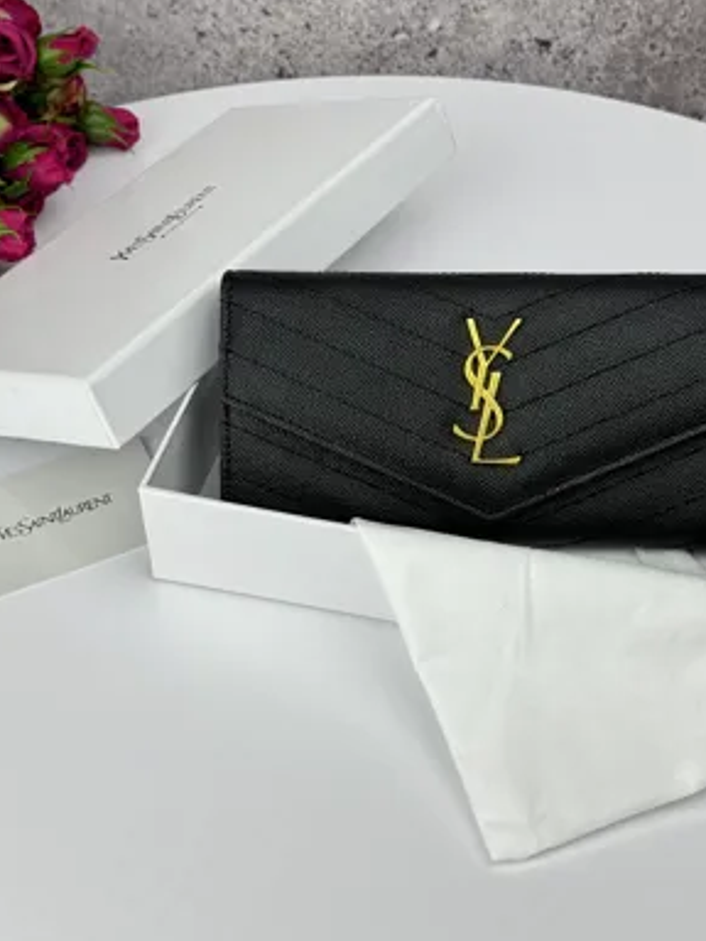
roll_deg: +0.8
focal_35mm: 60
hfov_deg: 24.4
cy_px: 377
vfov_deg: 32.1
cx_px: 419
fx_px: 1632
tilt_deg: -41.3
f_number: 1.78
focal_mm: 6.76
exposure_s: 1/495
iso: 64
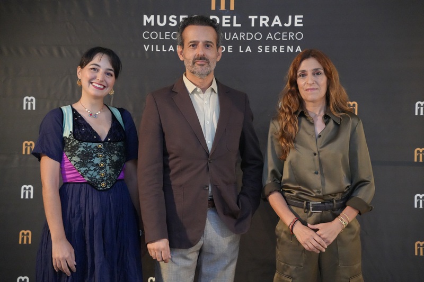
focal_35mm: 52
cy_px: 141
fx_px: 612
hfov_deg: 38.2
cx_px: 212
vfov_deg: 26.0
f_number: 4
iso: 12800
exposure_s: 1/160
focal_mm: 52
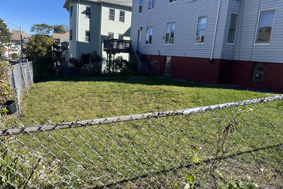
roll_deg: -4.9
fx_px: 220
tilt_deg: -10.2
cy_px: 96
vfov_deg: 46.4
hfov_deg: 65.5
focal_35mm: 28
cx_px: 140
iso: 50
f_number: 1.5
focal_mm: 5.7
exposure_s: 1/2457
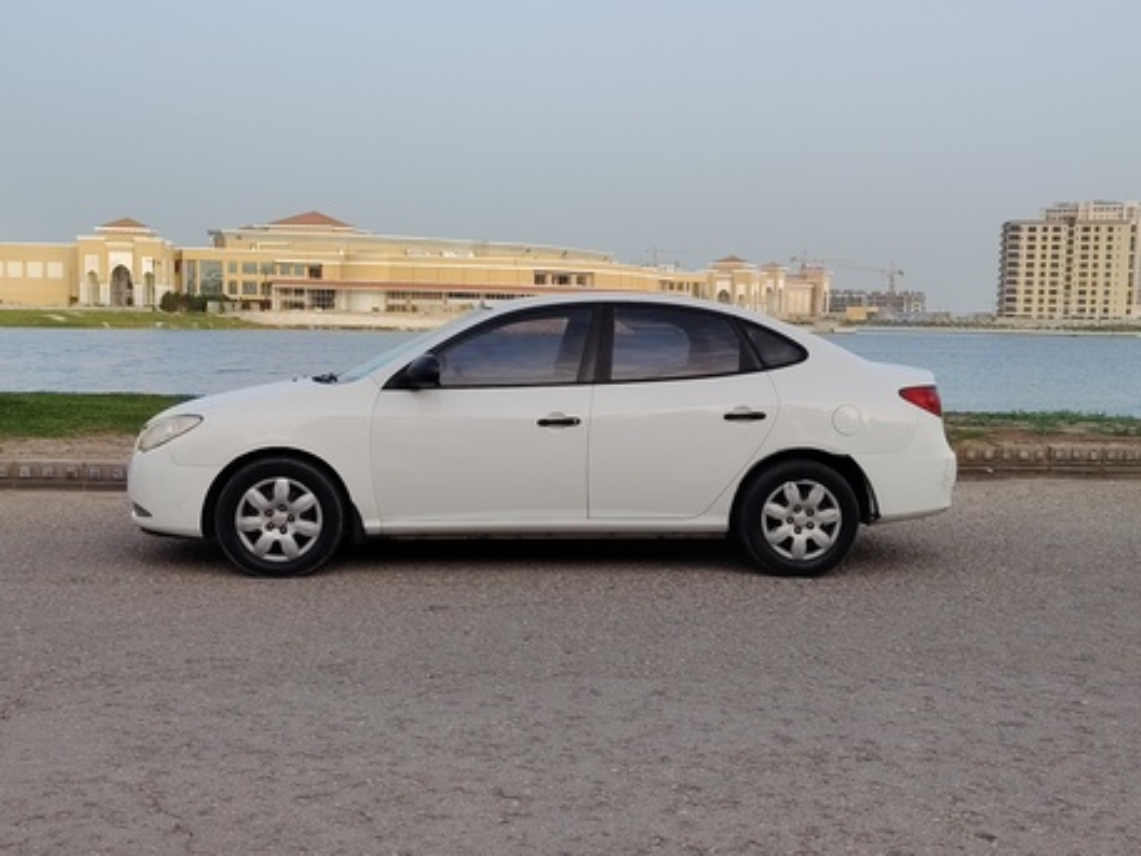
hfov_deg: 47.9
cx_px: 570
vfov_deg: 36.8
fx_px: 1286
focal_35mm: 39
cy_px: 428
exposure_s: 1/280
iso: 100
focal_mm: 5.25
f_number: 1.75
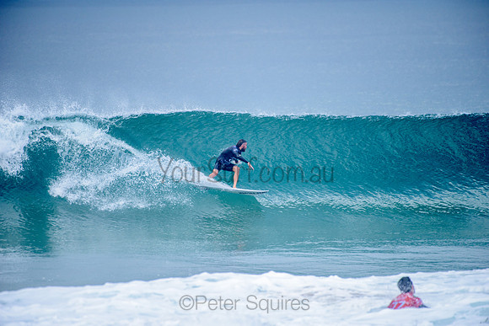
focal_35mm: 500
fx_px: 6793
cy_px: 163
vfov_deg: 2.8
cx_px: 244
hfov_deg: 4.1
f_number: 5.6
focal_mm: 500
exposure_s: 1/2000
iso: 400
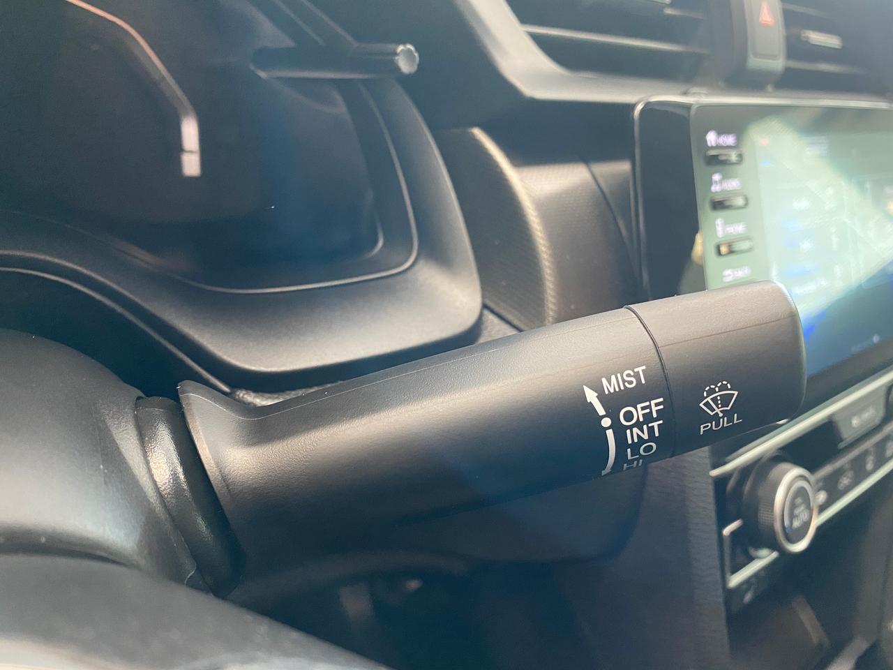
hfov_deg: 67.3
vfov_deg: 53.1
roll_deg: -18.1
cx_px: 446
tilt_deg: -34.8
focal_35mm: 26
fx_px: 671
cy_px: 335
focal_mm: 4.25
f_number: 1.8
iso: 500
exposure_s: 1/40
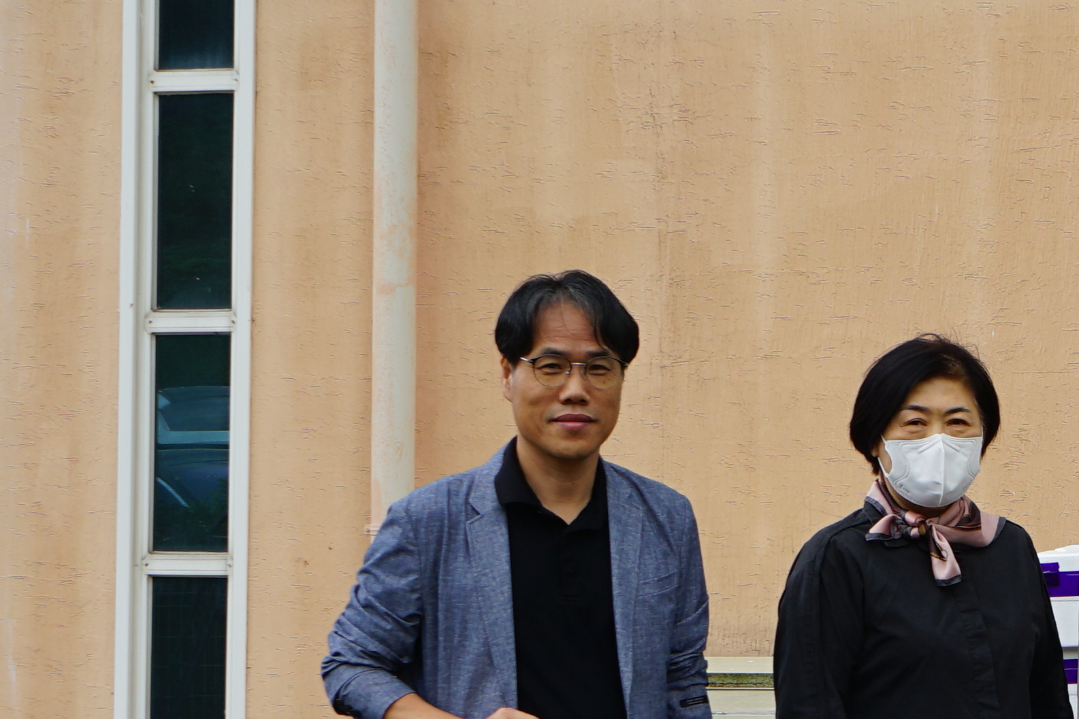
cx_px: 1276
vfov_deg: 12.9
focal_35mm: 106
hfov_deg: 18.3
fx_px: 3177
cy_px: 373
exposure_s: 1/100
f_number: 8
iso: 100
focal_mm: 28
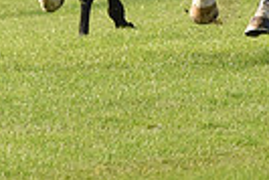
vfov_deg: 1.6
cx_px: 136
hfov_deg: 2.4
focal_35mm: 871
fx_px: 6515
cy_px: -209
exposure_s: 1/2000
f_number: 5.6
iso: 800
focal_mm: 200
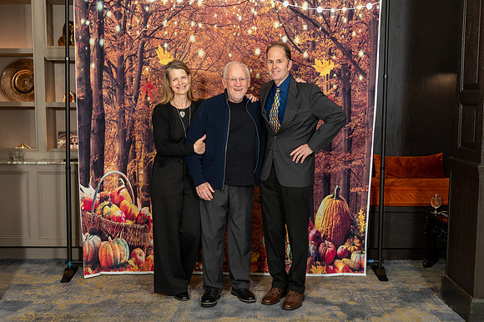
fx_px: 582
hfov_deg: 45.2
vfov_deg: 31.0
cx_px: 246
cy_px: 164
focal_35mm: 43
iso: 800
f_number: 5.6
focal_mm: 34.5
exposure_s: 1/80
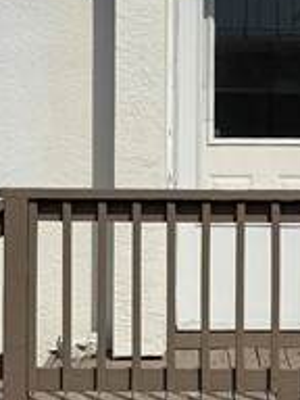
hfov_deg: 11.5
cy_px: 169
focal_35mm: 128
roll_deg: -1.3
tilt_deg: +2.3
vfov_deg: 15.4
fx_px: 1479
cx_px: 248
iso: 80
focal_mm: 6.76
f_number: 1.78
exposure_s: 1/11905
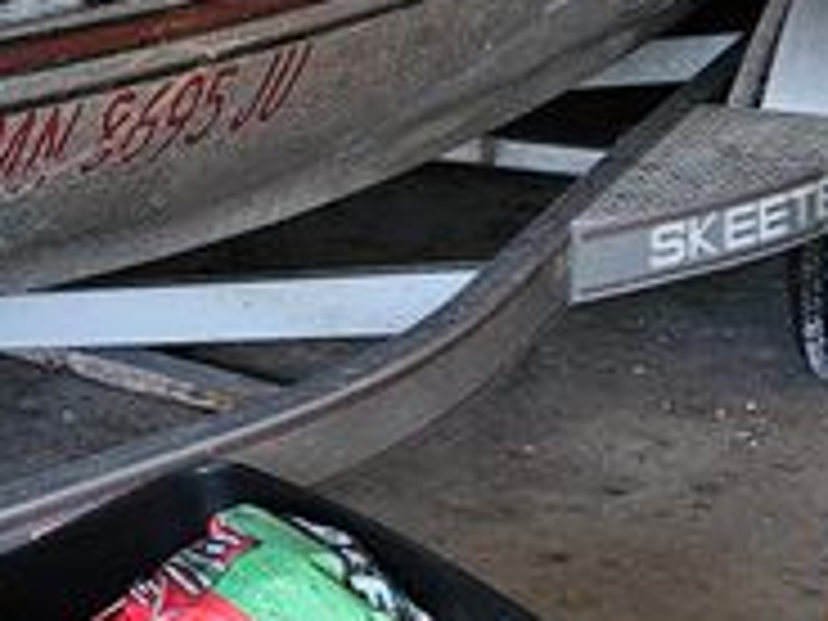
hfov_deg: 14.8
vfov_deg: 11.4
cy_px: -130
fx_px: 3062
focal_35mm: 128
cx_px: -225
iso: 100
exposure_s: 1/30
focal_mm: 5.4
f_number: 1.8
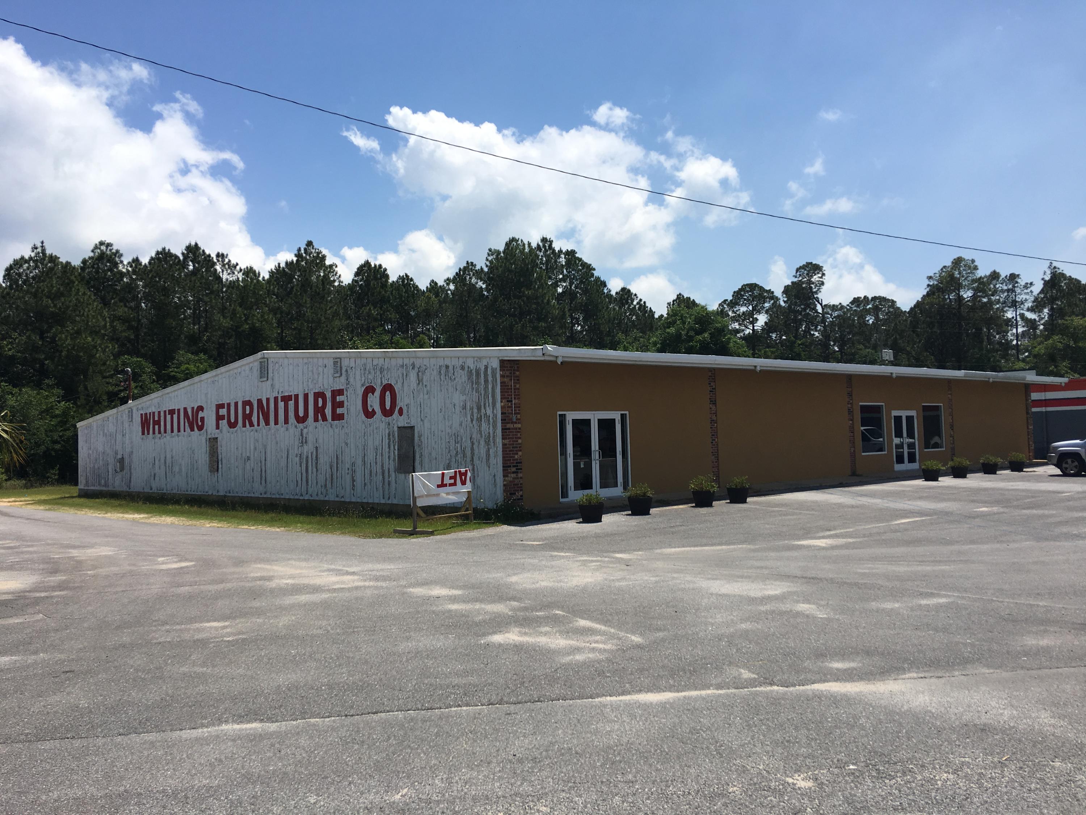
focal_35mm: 29
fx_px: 910
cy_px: 408
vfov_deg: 48.2
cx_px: 543
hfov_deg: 61.7
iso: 25
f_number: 2.2
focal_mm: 4.15
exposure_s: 1/2653
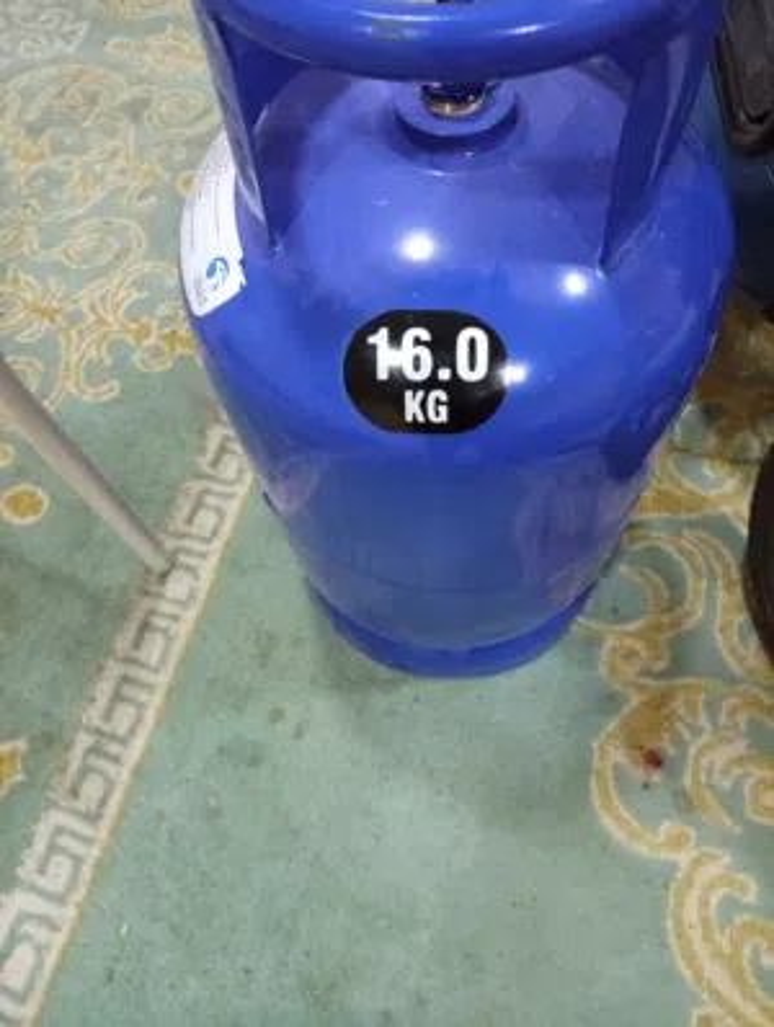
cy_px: 514
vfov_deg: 67.2
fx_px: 773
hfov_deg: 53.2
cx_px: 387
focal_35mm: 26
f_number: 1.8
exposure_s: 1/33.3
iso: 488
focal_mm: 4.15
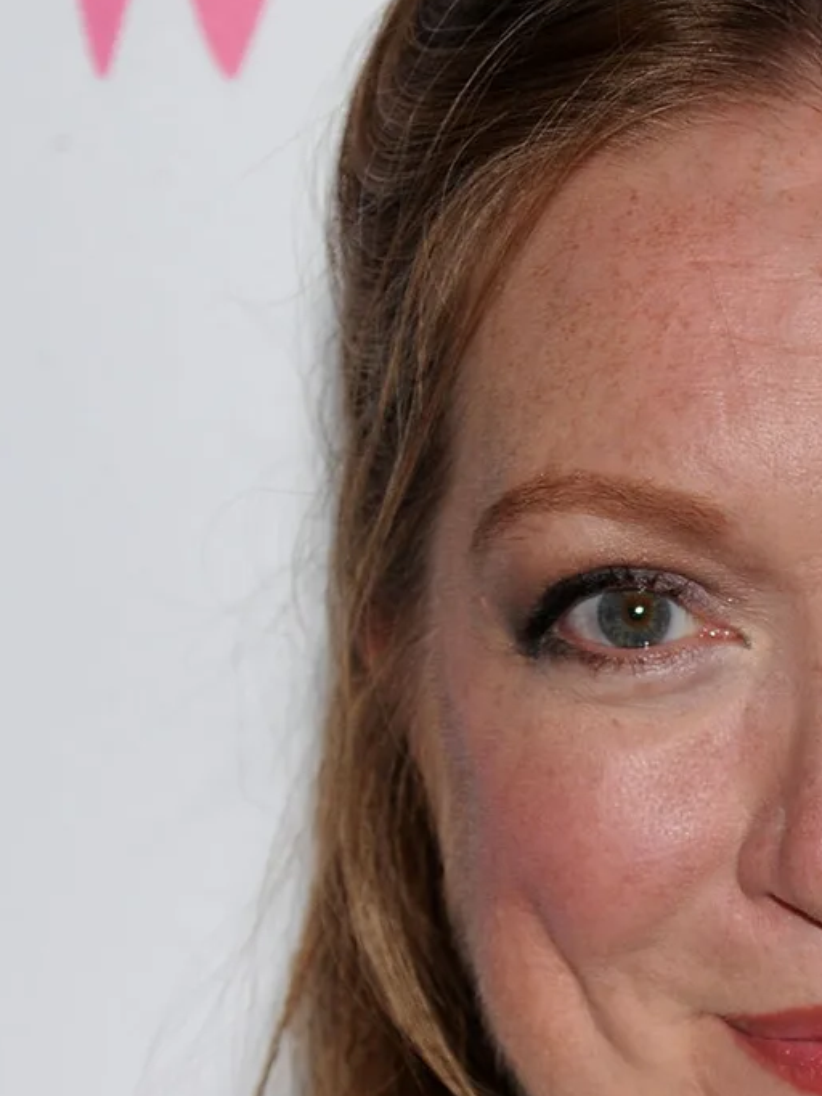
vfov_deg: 4.7
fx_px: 13290
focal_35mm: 420
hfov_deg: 3.5
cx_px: 872
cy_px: 1078
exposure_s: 1/250
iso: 800
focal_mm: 155
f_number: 9
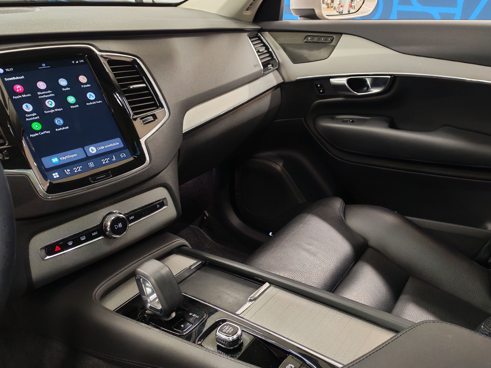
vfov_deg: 45.4
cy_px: 184
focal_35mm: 31
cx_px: 246
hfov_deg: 58.4
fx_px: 440
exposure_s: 1/50
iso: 1337
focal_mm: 6.12
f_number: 1.9
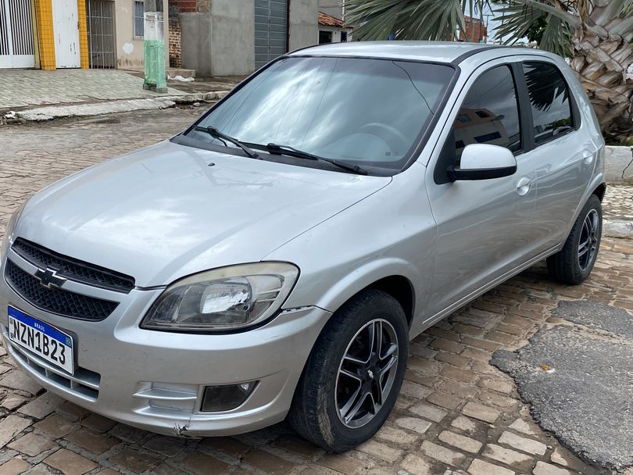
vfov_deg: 46.8
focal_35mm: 30
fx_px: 549
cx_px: 316
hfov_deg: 59.9
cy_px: 238
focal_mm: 4.25
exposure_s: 1/2755
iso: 32
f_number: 1.8
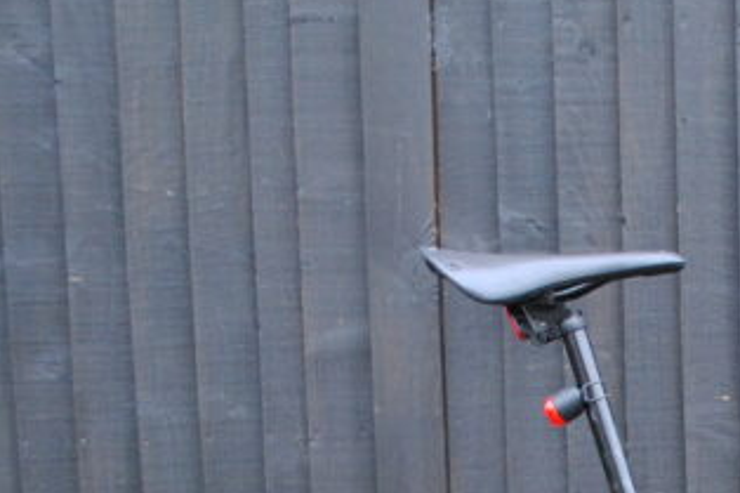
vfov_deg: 12.2
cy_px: 683
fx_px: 2219
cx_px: 865
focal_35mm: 108
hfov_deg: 18.1
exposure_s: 1/30
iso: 500
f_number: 3.8
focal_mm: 22
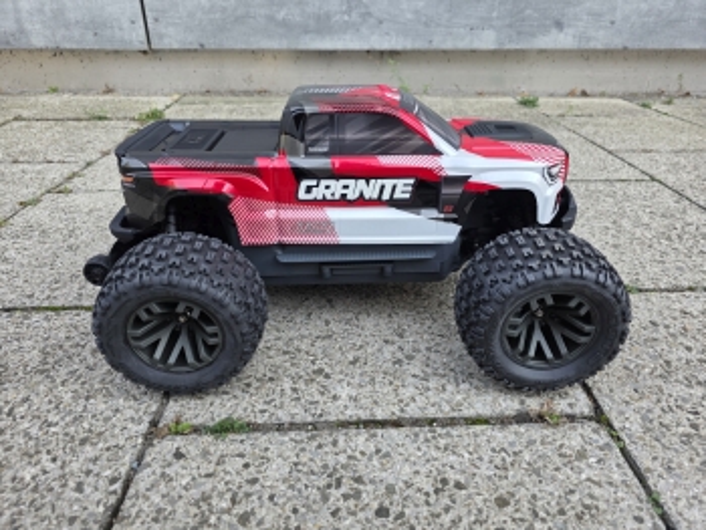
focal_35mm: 23
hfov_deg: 73.9
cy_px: 265
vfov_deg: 58.9
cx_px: 353
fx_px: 469
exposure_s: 1/180
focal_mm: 6.3
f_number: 1.7
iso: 50
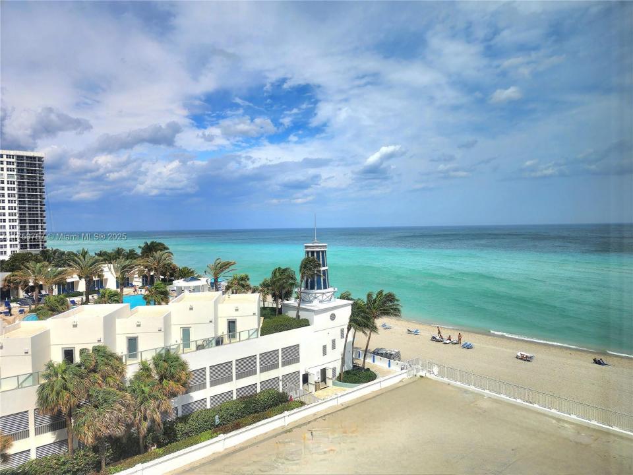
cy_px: 238
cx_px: 316
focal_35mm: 23
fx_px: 421
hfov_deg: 73.9
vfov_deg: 58.9
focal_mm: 6.4
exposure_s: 1/833
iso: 12
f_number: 1.8
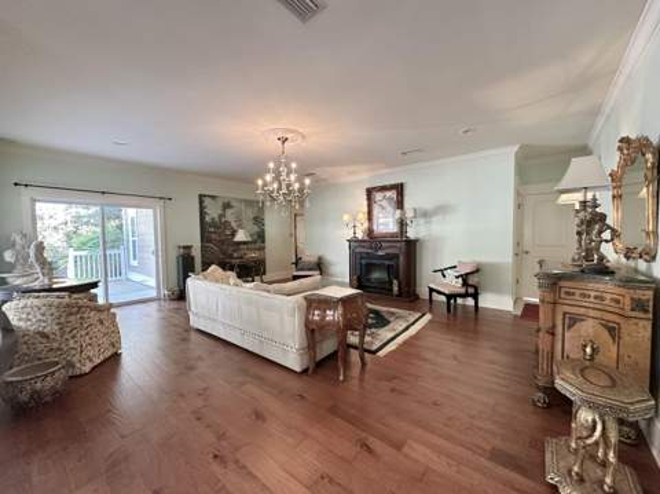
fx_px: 267
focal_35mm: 14
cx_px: 330
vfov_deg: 85.6
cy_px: 247
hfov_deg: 102.1
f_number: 2.2
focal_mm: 2.22
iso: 250
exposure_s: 1/60
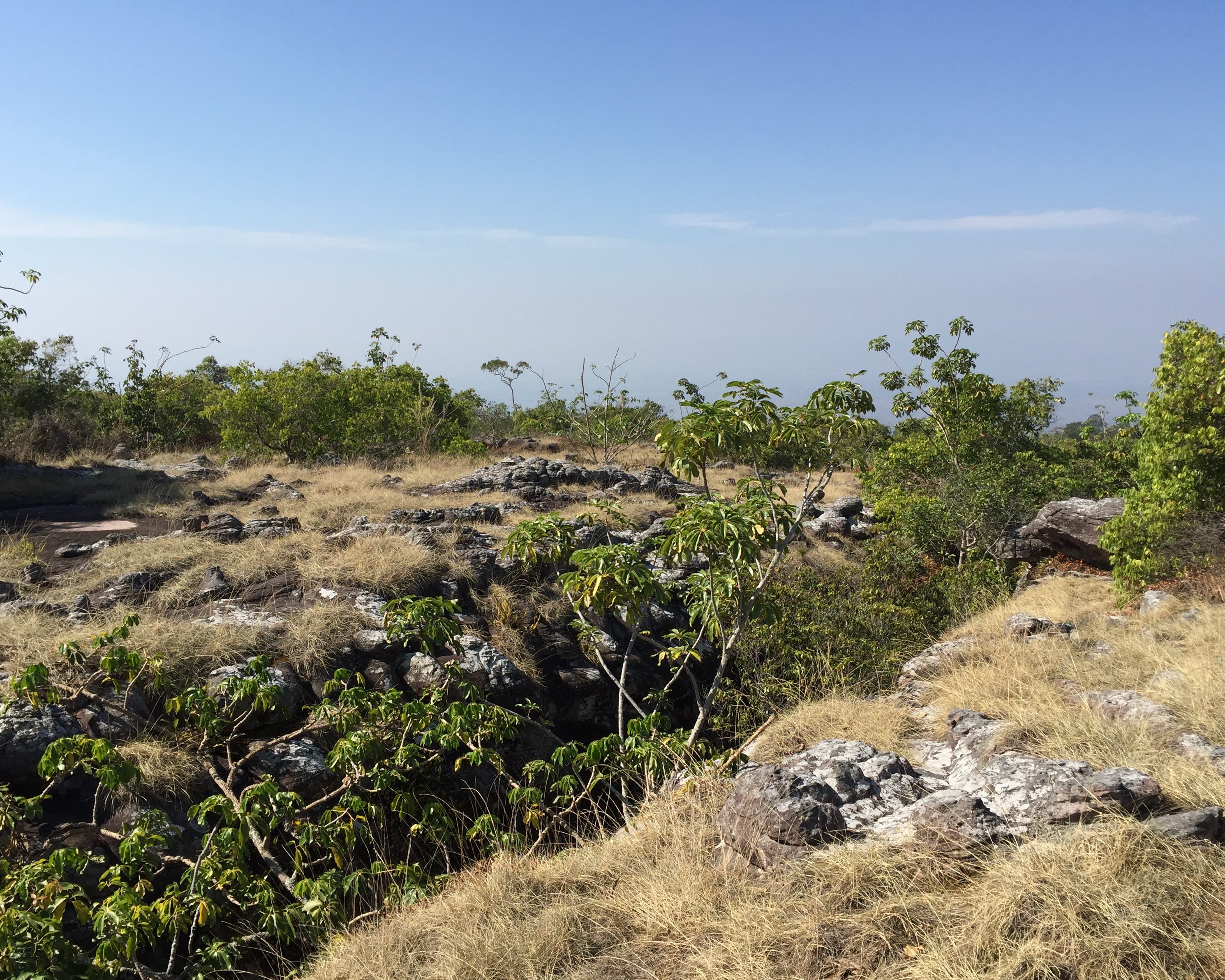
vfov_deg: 47.1
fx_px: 1124
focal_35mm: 31
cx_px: 598
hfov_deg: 57.2
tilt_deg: -8.2
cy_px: 489
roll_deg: -0.1
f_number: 2.2
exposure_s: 1/1883
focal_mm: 4.15
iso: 32
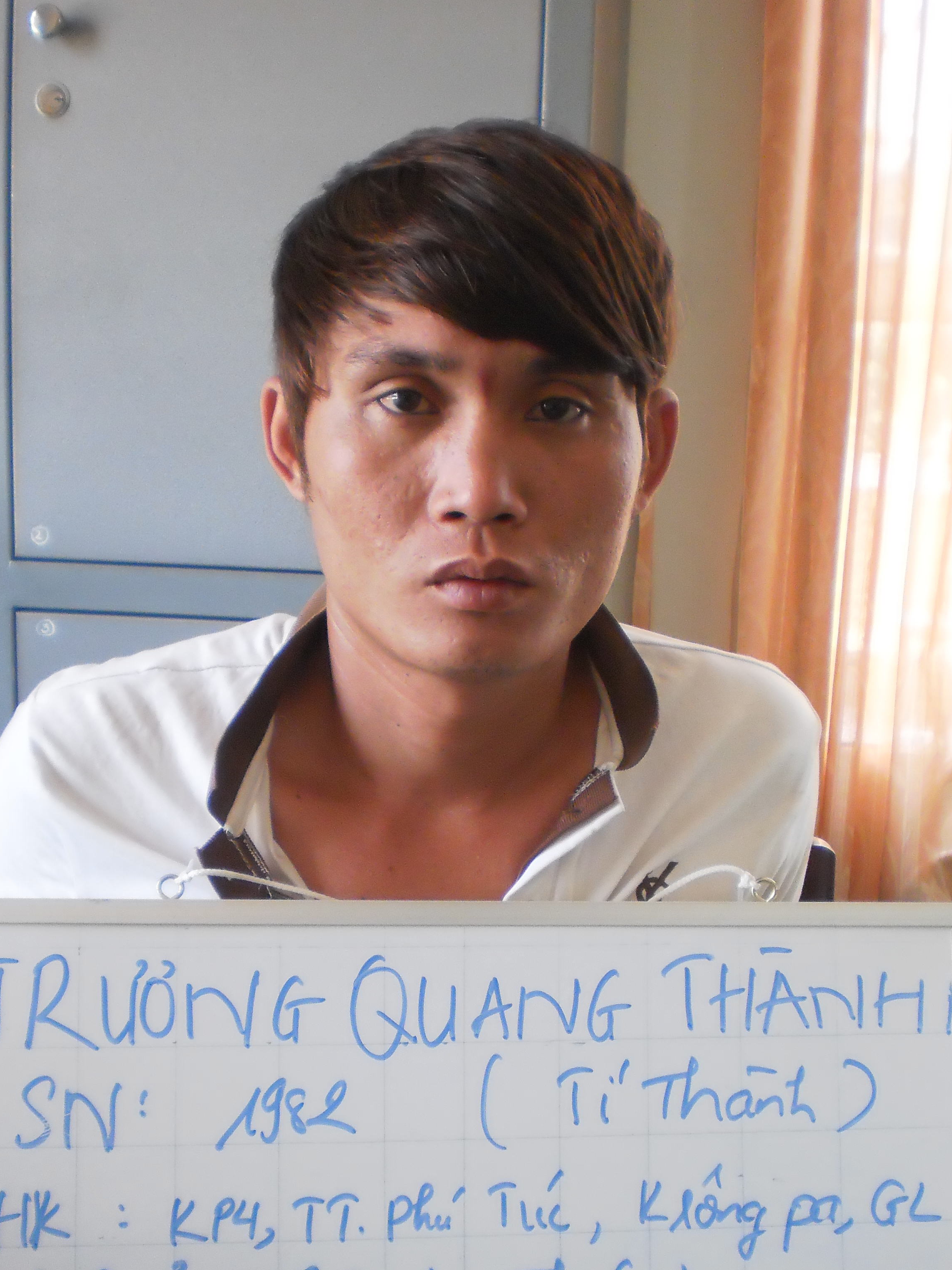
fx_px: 1724
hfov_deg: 30.9
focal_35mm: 47
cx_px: 484
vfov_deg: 40.1
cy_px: 802
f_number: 3.1
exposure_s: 1/100
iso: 400
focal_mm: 6.3
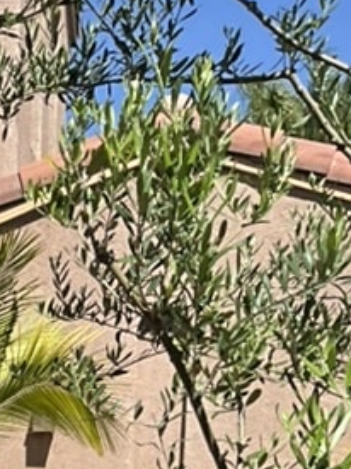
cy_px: 848
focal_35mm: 108
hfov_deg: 12.5
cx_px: -291
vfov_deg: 15.6
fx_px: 1461
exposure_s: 1/1377
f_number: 1.8
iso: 25
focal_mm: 3
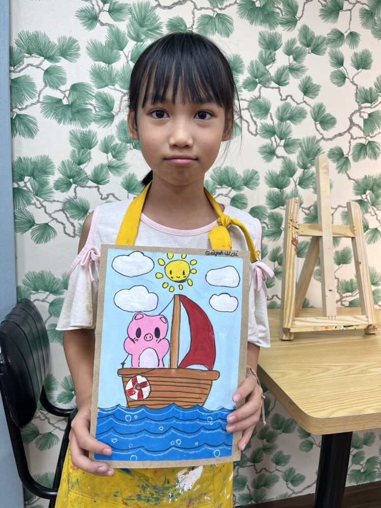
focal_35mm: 26
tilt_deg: -9.2
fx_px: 382
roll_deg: -4.2
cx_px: 190
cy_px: 254
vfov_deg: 67.3
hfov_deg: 53.1
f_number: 1.6
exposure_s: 1/100
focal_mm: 5.1
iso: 40
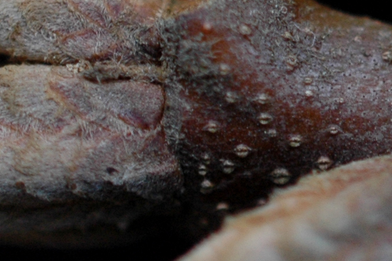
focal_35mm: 268
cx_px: 488
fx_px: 2917
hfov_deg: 7.6
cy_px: 89
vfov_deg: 5.1
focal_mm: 40
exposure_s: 1/80
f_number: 4.5
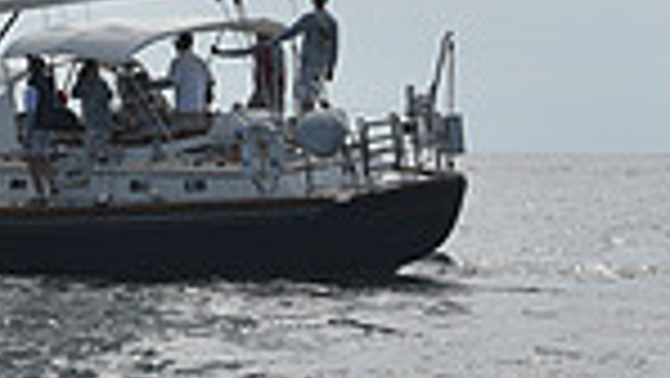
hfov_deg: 7.5
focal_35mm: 285
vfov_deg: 4.1
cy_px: -846
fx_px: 5066
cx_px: -119
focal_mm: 70
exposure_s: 1/1250
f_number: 11
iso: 320
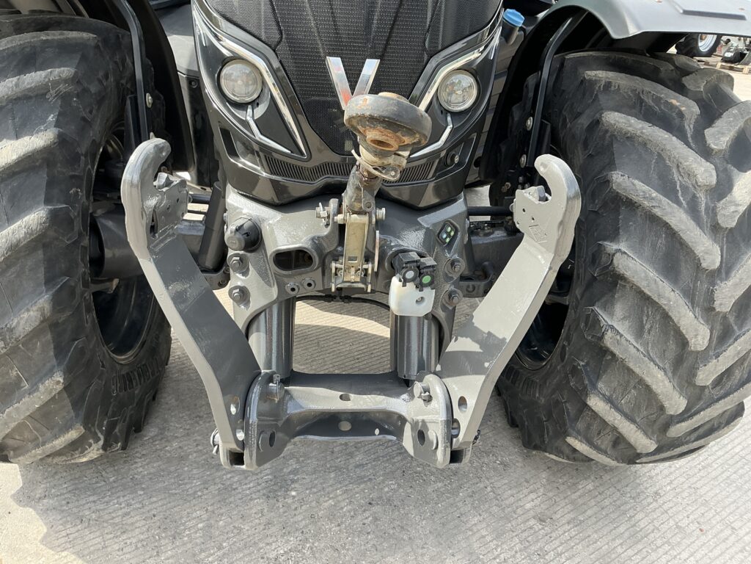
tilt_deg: -26.5
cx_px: 376
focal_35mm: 28
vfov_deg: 49.7
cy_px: 282
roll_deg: -4.1
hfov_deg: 63.4
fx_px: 607
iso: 25
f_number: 1.8
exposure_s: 1/270
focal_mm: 3
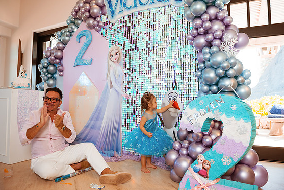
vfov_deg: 51.3
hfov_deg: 71.5
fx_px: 197
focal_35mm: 25
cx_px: 138
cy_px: 94
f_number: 3.5
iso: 800
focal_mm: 24
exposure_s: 1/400
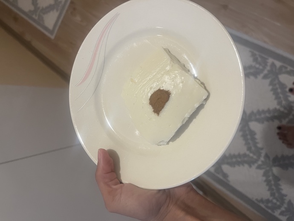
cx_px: 147
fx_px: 221
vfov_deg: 53.1
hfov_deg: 67.3
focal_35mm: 26
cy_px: 110
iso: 160
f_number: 1.6
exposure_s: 1/50
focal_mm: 5.1
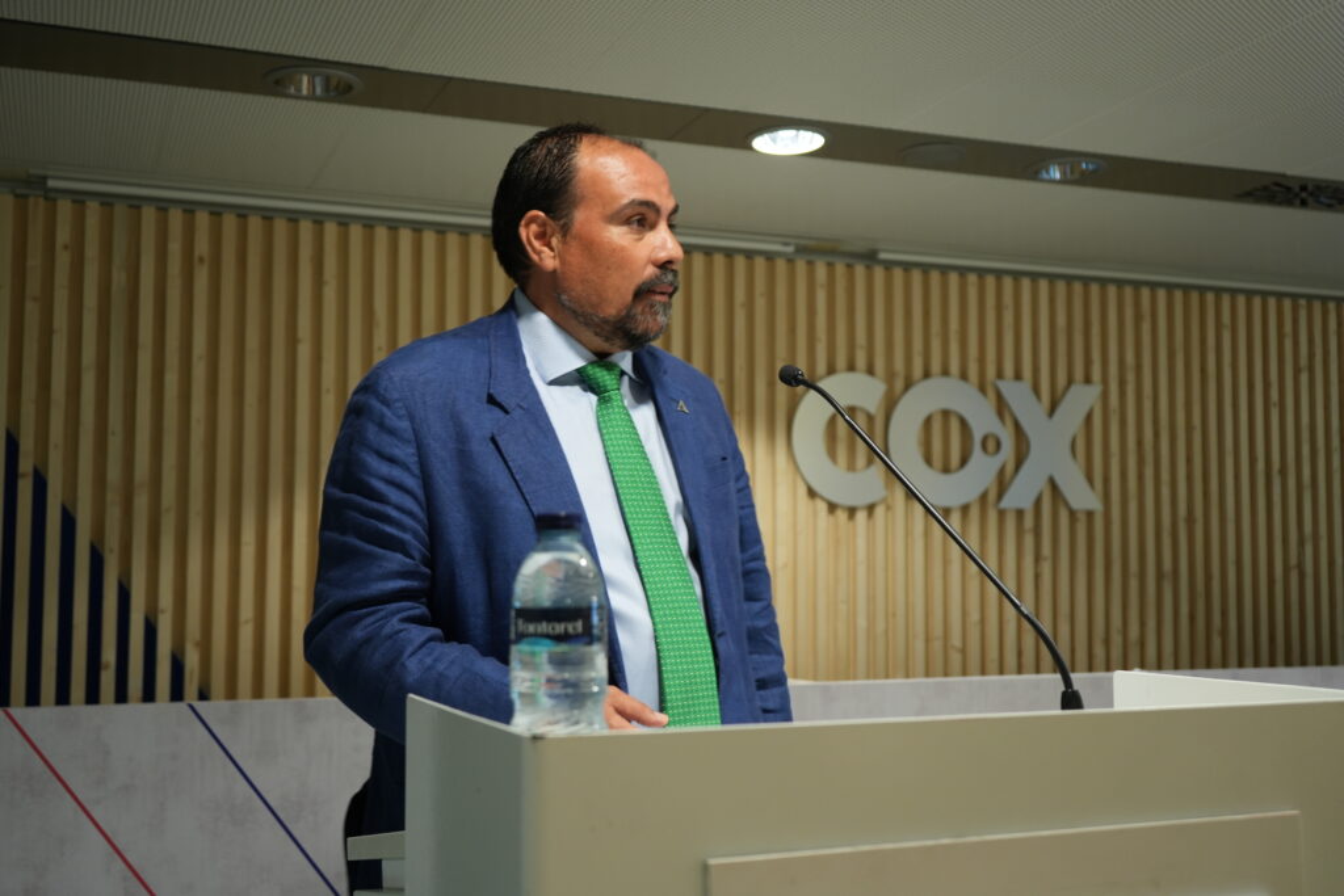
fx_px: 1456
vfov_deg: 34.2
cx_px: 672
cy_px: 448
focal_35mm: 39
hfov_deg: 49.5
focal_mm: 39
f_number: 4
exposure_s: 1/40
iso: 800
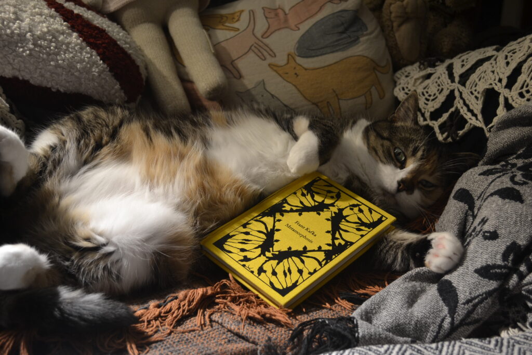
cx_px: 266
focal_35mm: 44
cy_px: 178
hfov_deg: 45.0
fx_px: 643
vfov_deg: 30.9
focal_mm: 29
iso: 400
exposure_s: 1/15
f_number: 4.5
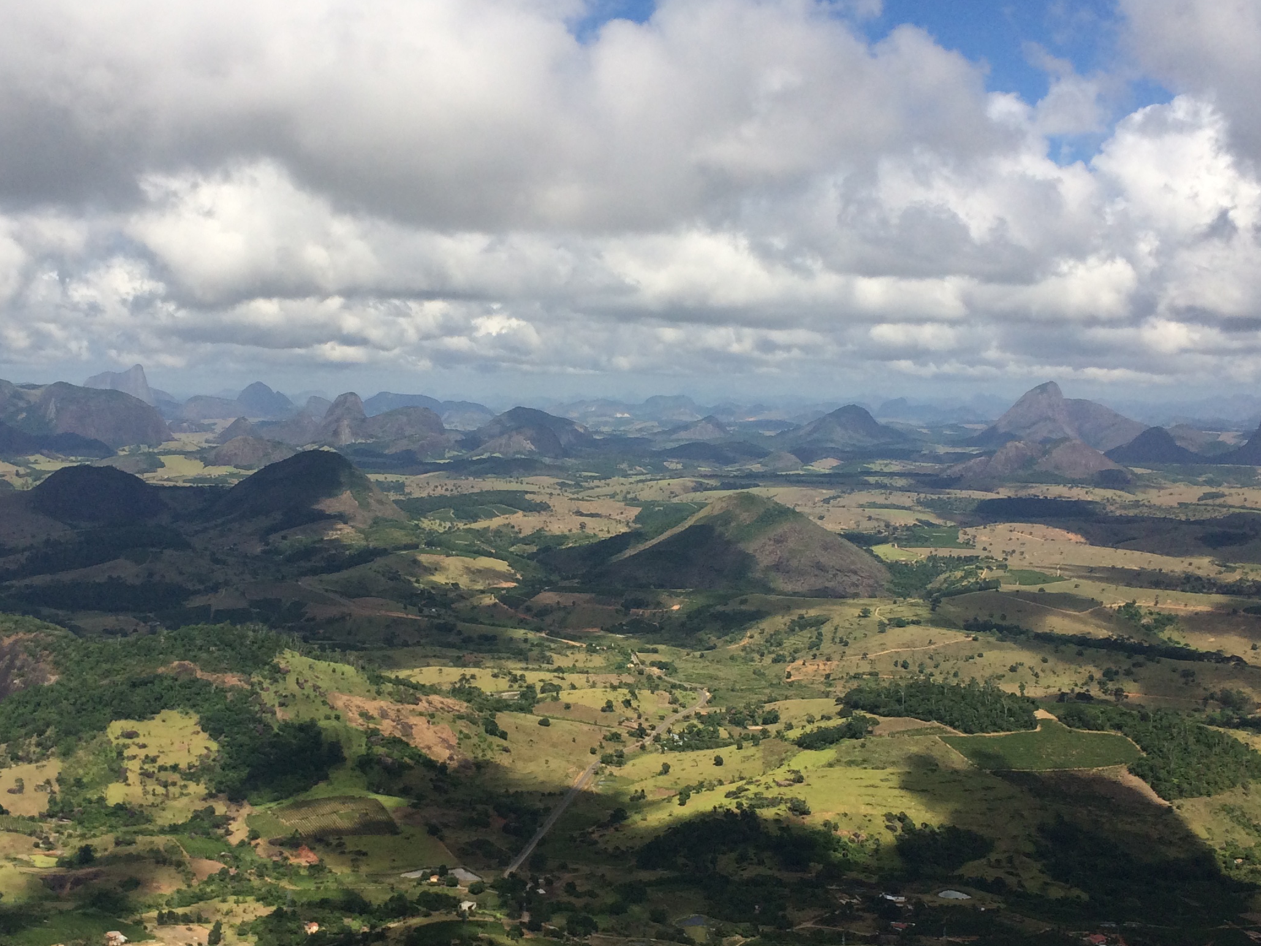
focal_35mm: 46
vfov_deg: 31.5
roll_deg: -2.2
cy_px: 508
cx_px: 547
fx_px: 1676
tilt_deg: -6.5
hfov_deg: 41.2
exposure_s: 1/4566
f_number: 2.2
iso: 32
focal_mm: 4.15
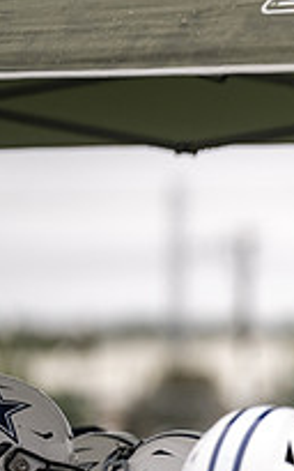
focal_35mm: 578
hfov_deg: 2.3
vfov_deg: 3.6
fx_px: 7415
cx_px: 645
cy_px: 362
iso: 160
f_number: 2.8
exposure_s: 1/1250
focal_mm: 200
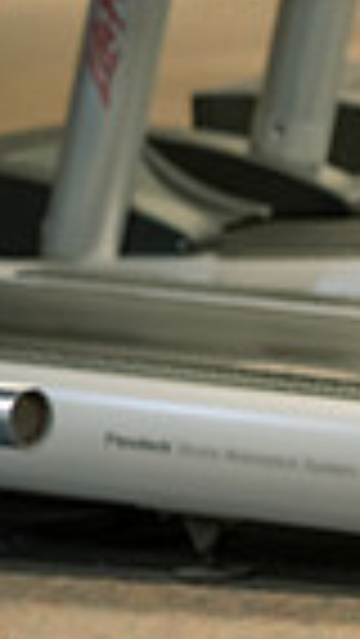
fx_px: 6543
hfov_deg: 3.1
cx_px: -612
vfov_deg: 5.6
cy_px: 61
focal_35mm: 386
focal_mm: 90
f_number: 3.2
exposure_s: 1/200
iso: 1000
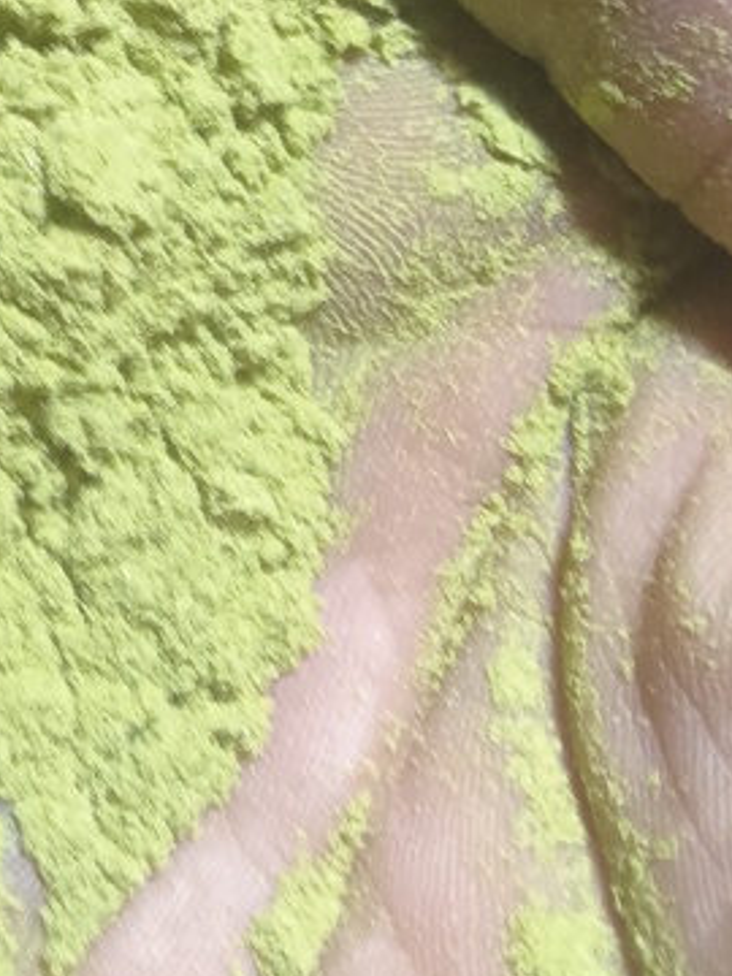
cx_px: -323
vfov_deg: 22.4
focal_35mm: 80
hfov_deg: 16.9
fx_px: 2256
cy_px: -207
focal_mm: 3.66
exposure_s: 1/25
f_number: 2.2
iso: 607
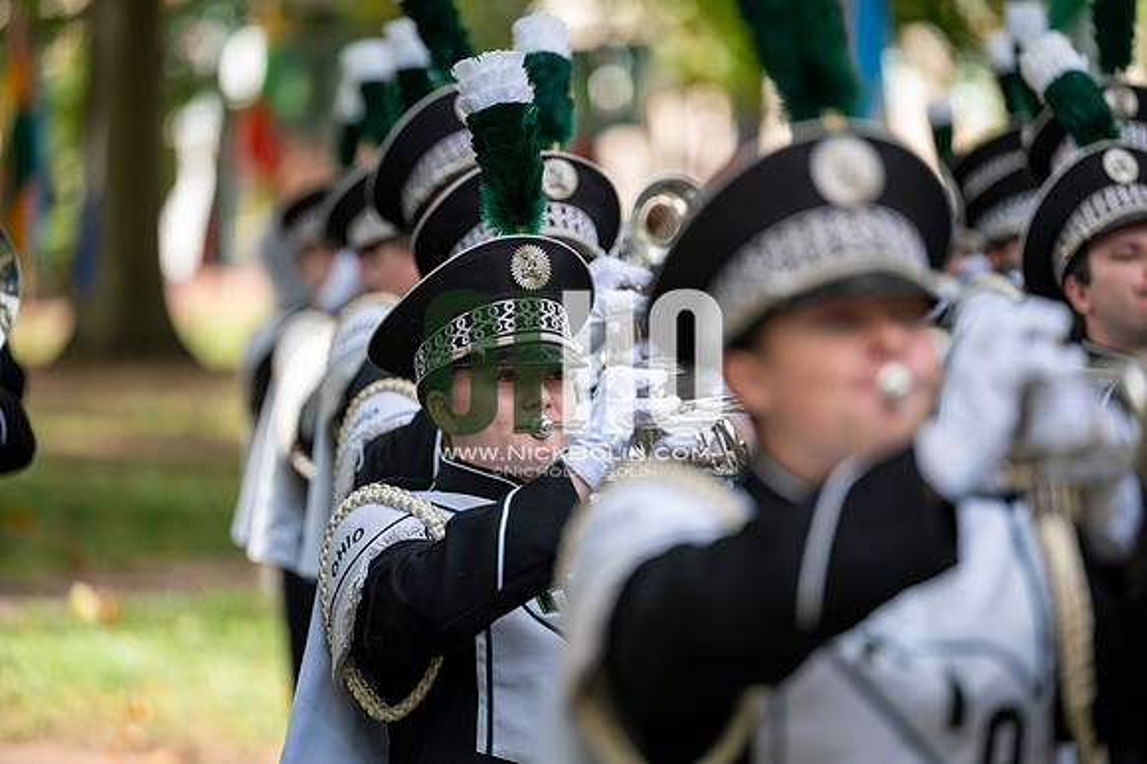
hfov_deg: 10.3
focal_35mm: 200
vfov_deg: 6.9
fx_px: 6368
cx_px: 574
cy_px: 382
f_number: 2.8
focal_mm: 200
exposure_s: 1/1000
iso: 400
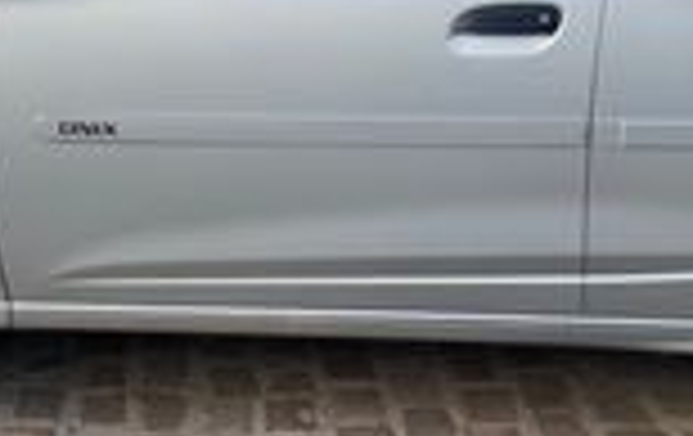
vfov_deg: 15.3
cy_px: -18
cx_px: 459
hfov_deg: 24.5
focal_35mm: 84
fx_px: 1590
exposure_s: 1/317
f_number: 1.8
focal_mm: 4.25
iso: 32
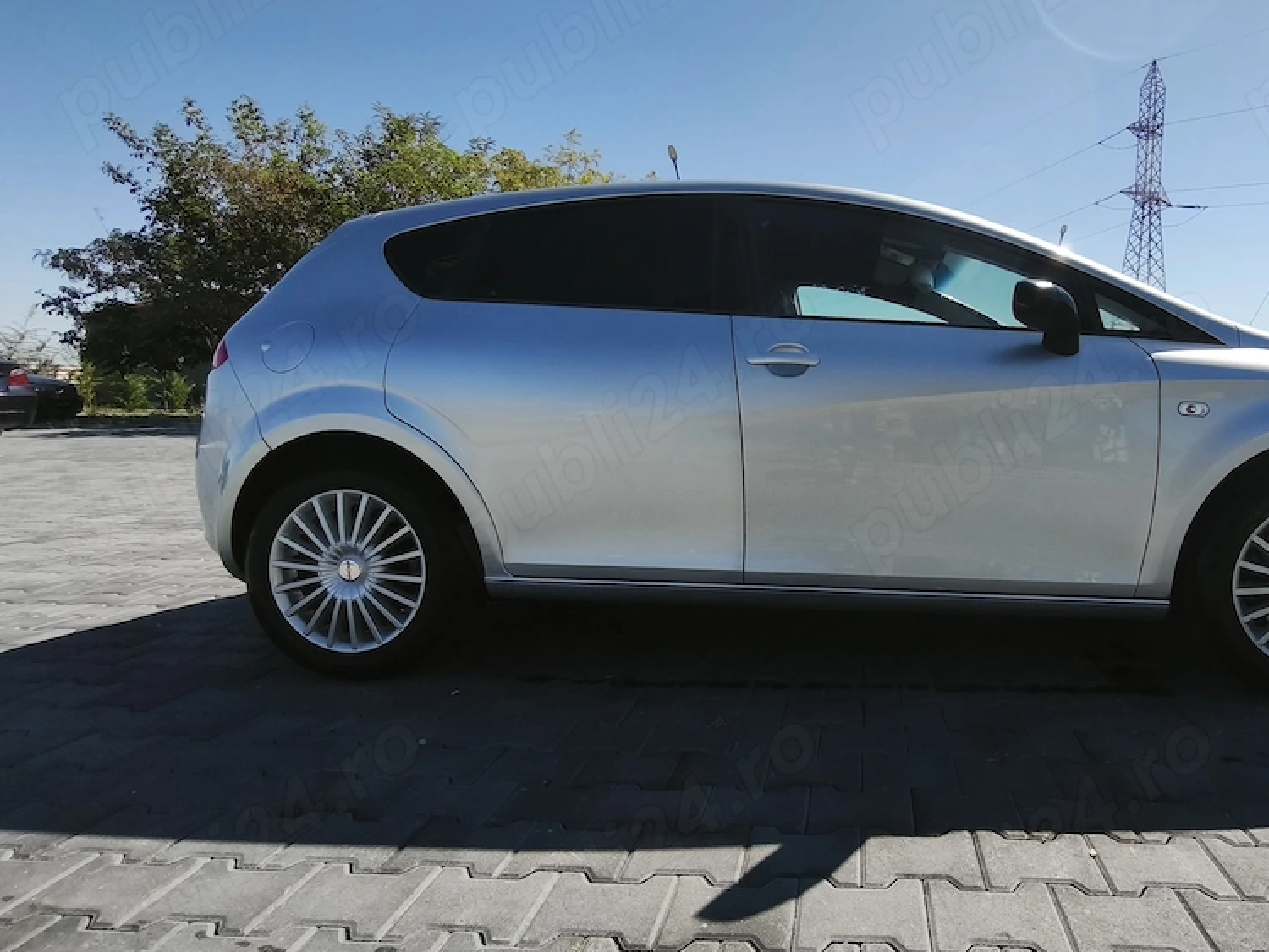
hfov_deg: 79.4
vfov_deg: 66.0
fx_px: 733
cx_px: 831
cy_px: 457
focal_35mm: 20
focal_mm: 1.91
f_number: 2.2
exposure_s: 1/2268
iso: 50
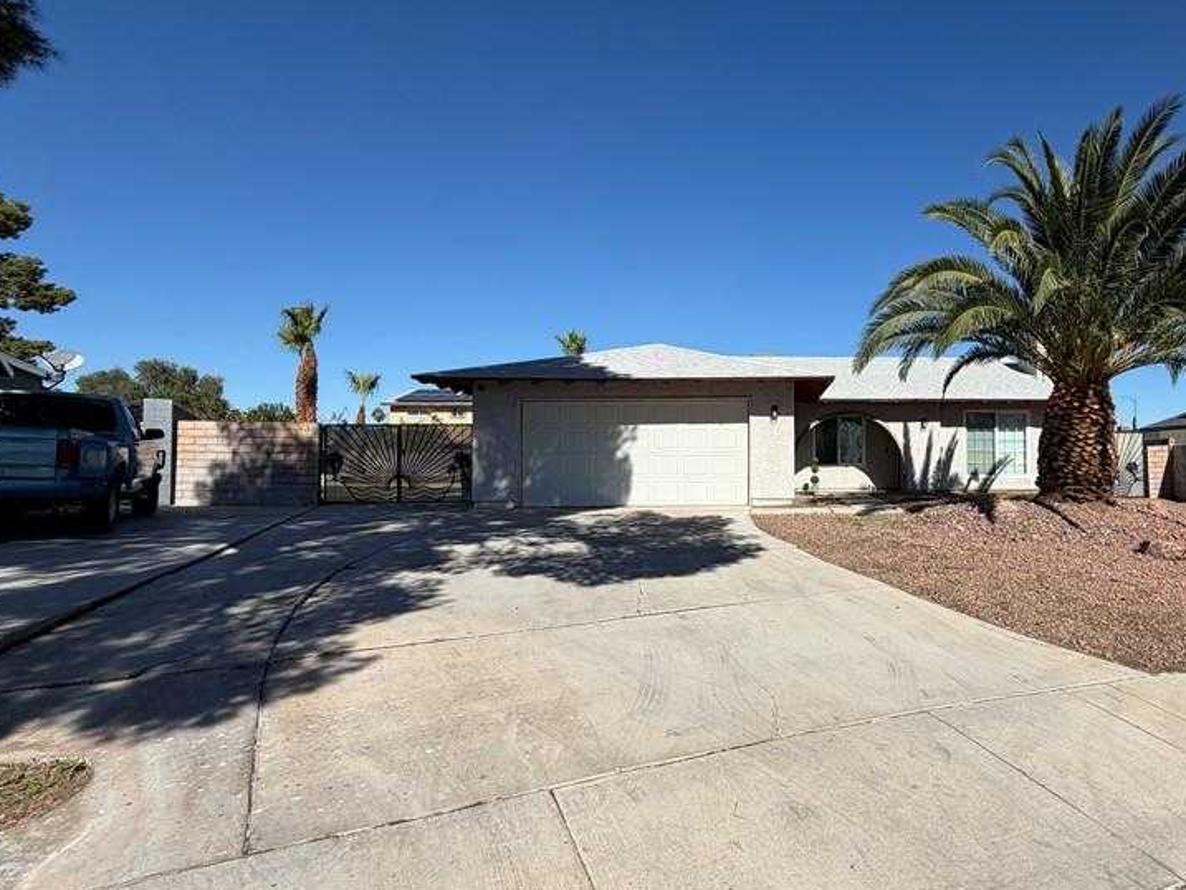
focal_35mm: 20
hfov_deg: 78.9
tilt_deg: +2.2
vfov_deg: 66.0
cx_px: 796
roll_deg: -0.1
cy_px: 447
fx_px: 685
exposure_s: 1/1211
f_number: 2.2
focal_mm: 2.22
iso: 20
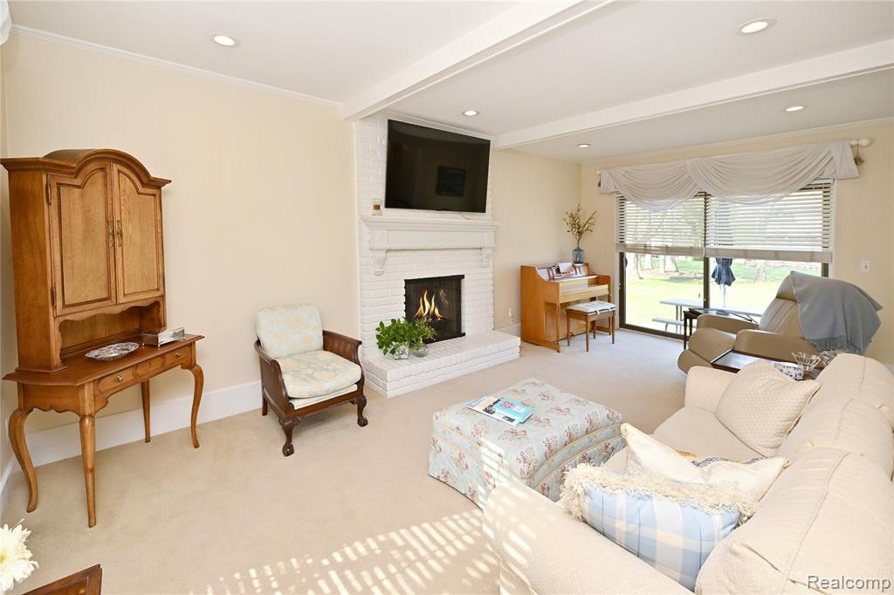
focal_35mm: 14
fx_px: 348
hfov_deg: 104.3
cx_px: 447
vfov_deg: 81.2
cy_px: 298
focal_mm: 14
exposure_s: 1/60
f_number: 10
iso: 800
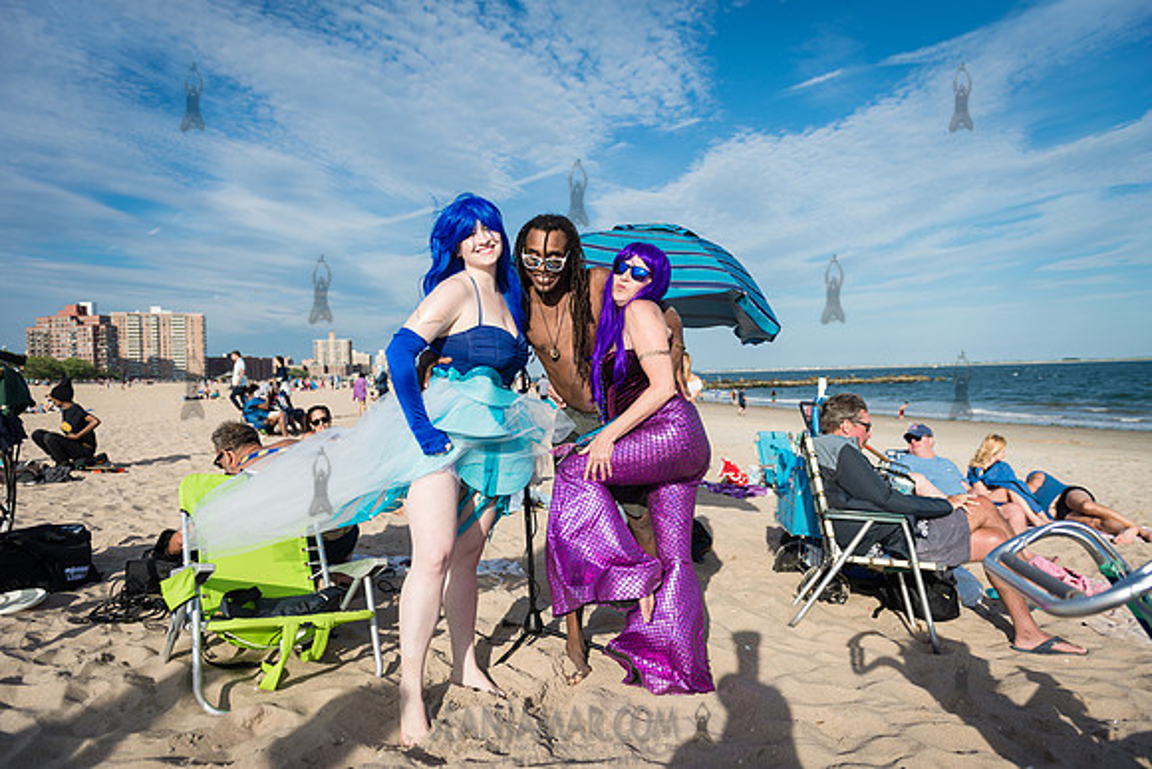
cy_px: 384
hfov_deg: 73.7
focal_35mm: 24
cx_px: 576
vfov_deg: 53.2
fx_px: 768
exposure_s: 1/1600
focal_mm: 24
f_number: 3.5
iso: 100
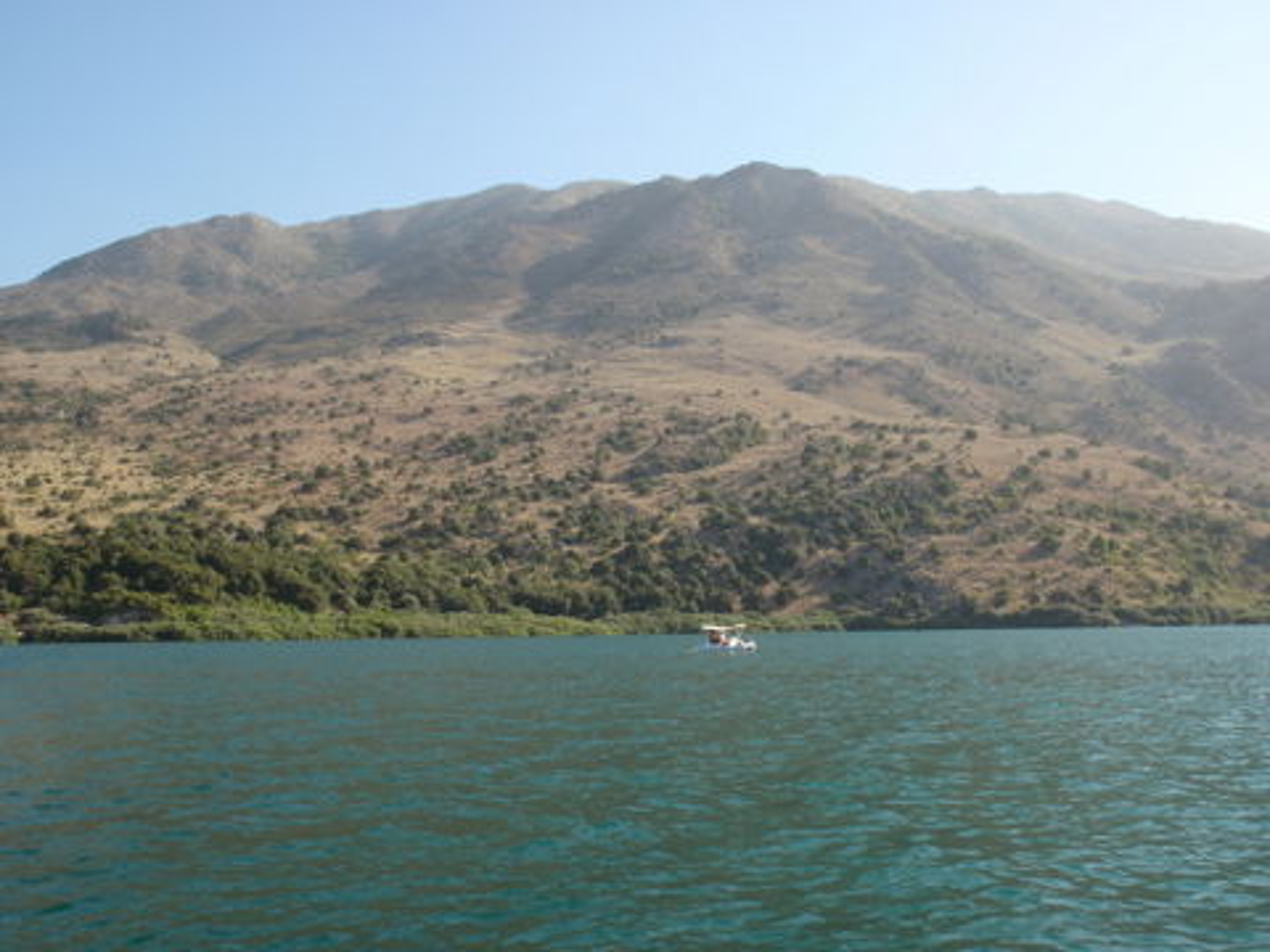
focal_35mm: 34
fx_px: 1247
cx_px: 635
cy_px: 476
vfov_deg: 41.8
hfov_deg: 54.0
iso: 80
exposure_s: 1/80
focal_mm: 6.07
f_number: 9
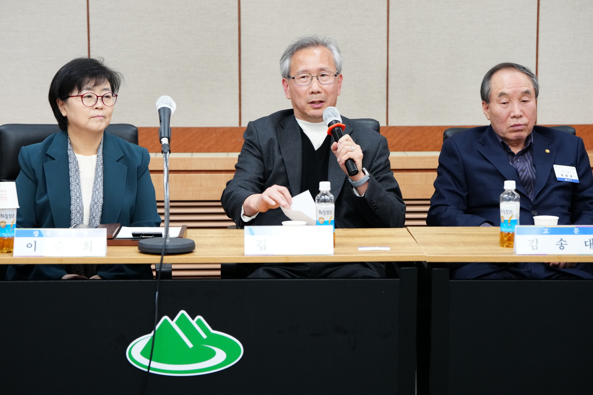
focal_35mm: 118
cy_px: 198
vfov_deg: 11.6
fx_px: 1944
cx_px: 296
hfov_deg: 17.3
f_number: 4
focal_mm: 118
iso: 2500
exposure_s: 1/160
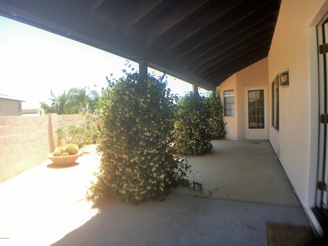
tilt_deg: -3.0
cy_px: 123
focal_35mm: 29
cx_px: 164
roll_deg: +1.7
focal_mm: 4.15
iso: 25
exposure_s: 1/292
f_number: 2.2
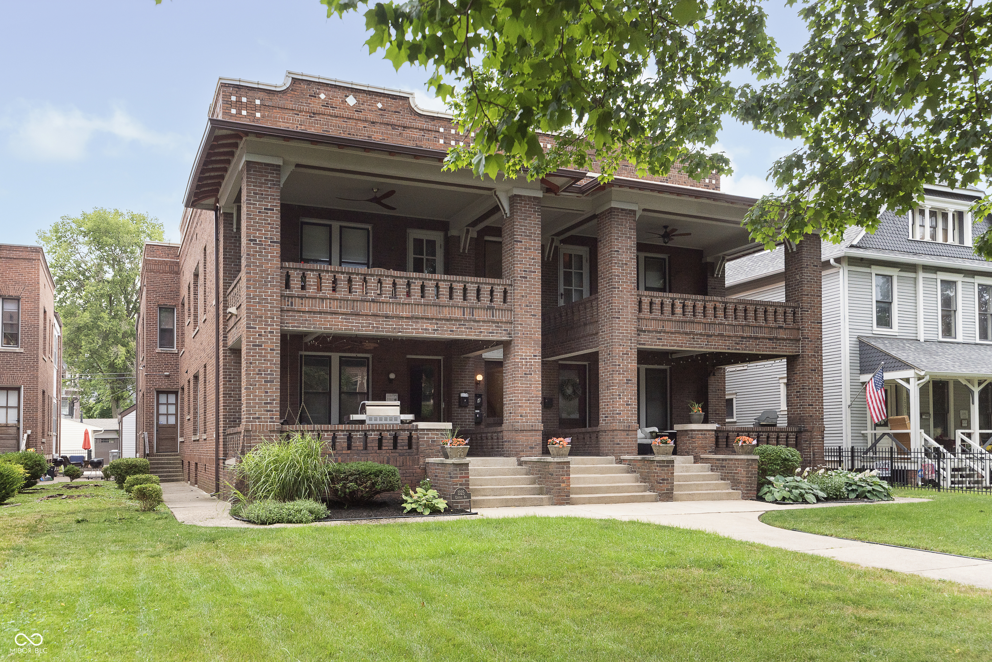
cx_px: 496
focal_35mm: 30
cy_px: 331
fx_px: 827
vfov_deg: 43.6
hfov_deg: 61.9
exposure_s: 1/1250
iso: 320
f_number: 5.6
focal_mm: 30
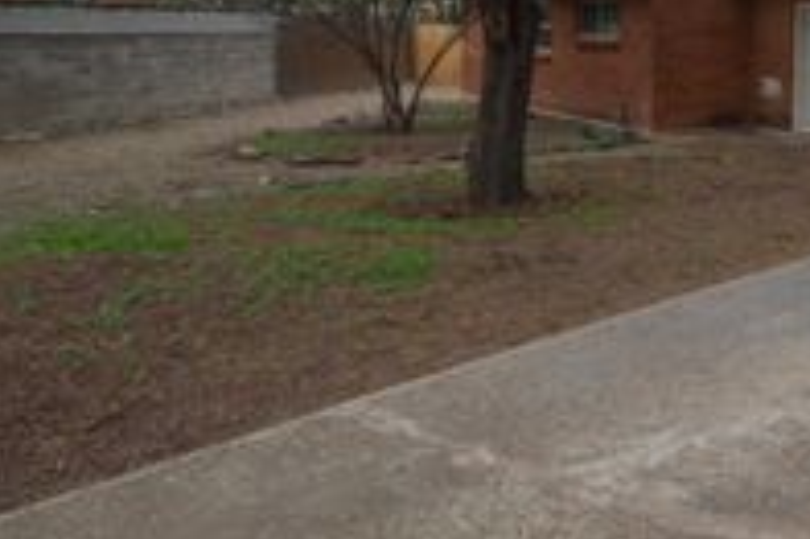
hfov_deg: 38.6
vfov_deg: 33.6
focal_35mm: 38
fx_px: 854
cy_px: 78
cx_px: 954
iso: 125
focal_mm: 10
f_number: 5.6
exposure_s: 1/125
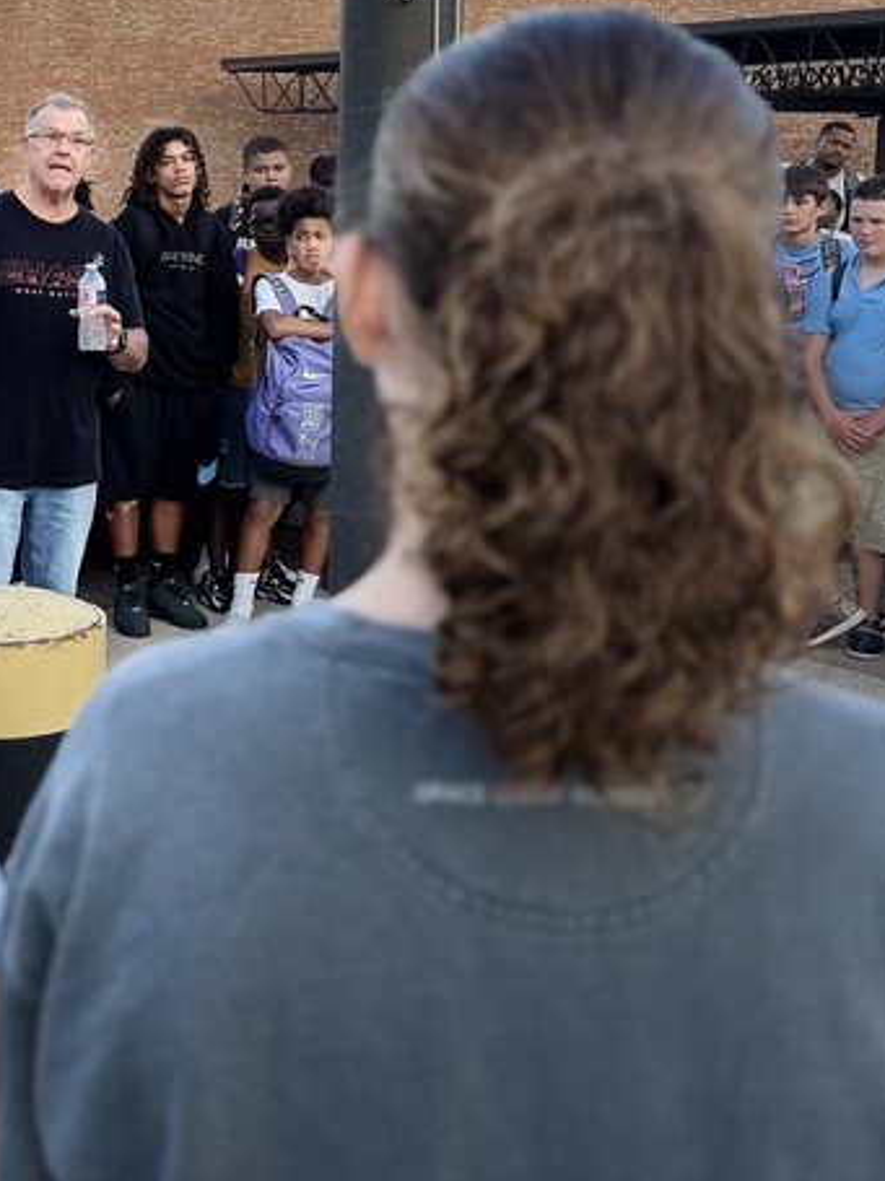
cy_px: 273
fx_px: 1842
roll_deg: -1.3
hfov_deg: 26.0
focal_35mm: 54
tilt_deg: -3.1
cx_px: 70
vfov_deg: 34.7
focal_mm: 6.76
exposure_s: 1/931
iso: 80
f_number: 1.78
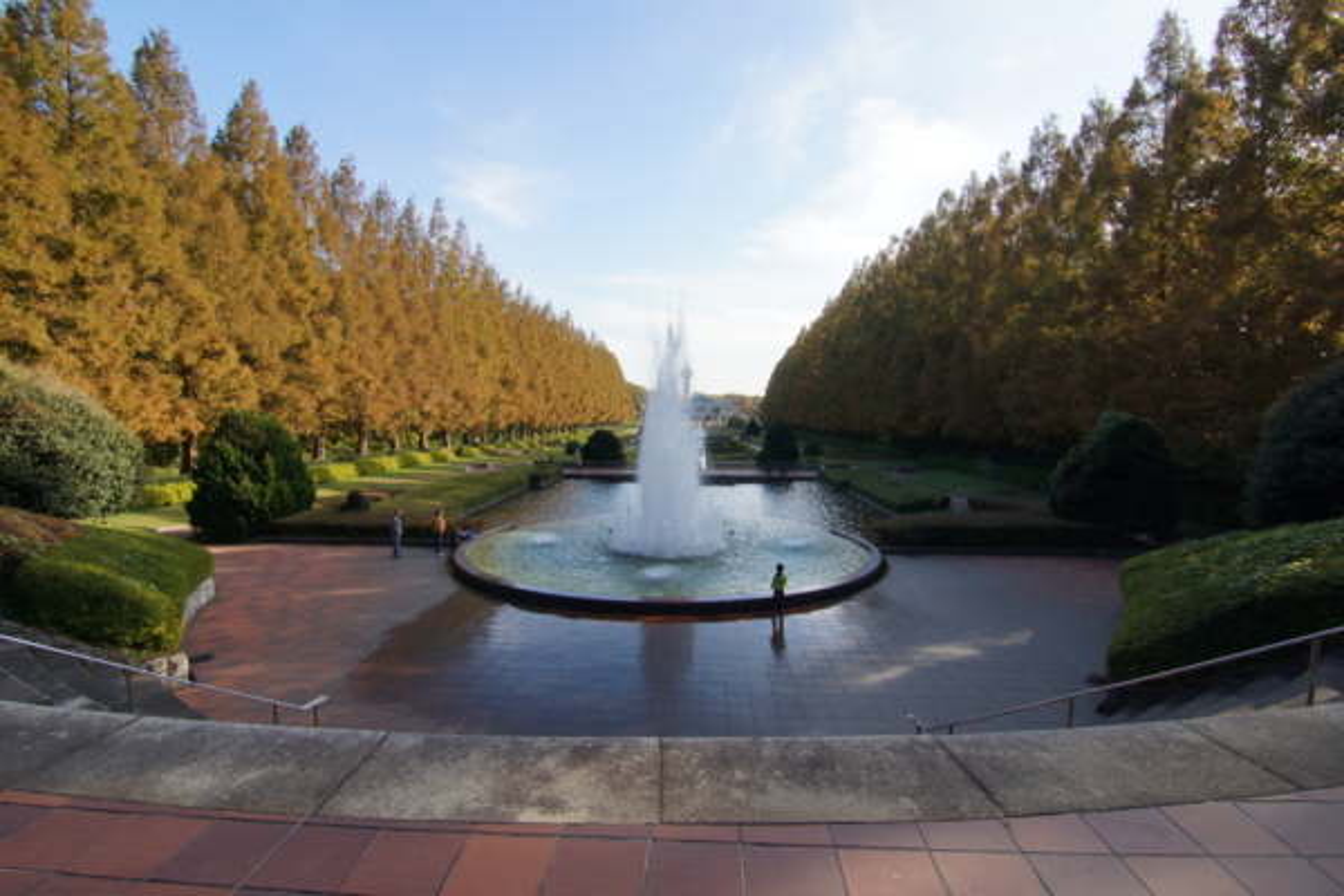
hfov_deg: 95.0
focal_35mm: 16
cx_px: 672
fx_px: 616
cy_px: 448
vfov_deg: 72.1
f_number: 20
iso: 400
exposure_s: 1/60
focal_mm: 11
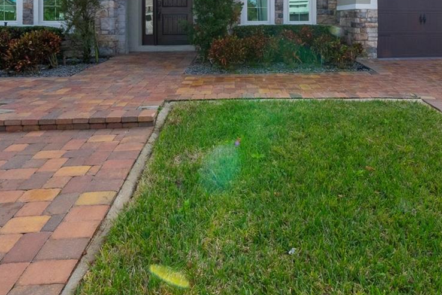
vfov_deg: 43.9
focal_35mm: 26
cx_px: 321
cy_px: 14
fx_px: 319
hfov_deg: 65.9
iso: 320
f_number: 20
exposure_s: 1/80
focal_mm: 12
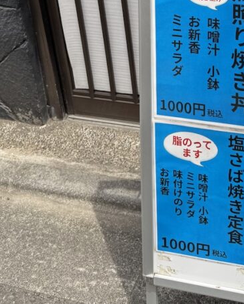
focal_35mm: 55
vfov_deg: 30.1
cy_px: -42
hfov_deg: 26.8
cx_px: 214
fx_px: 496
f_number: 1.78
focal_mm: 6.76
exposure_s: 1/966
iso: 80
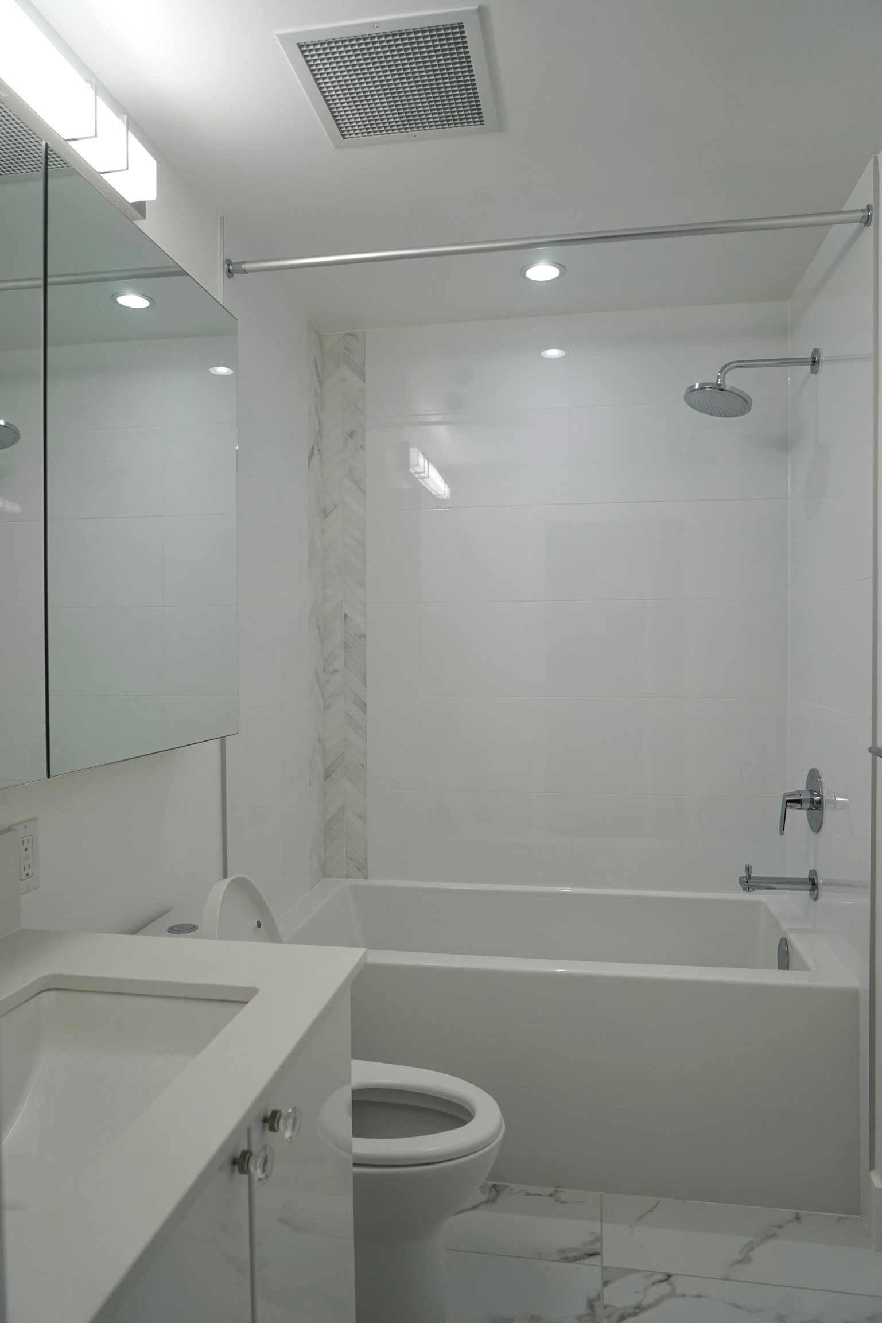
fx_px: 882
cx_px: 441
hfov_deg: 53.1
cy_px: 662
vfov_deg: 73.7
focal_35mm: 24
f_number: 6.3
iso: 400
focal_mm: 24
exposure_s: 1/80
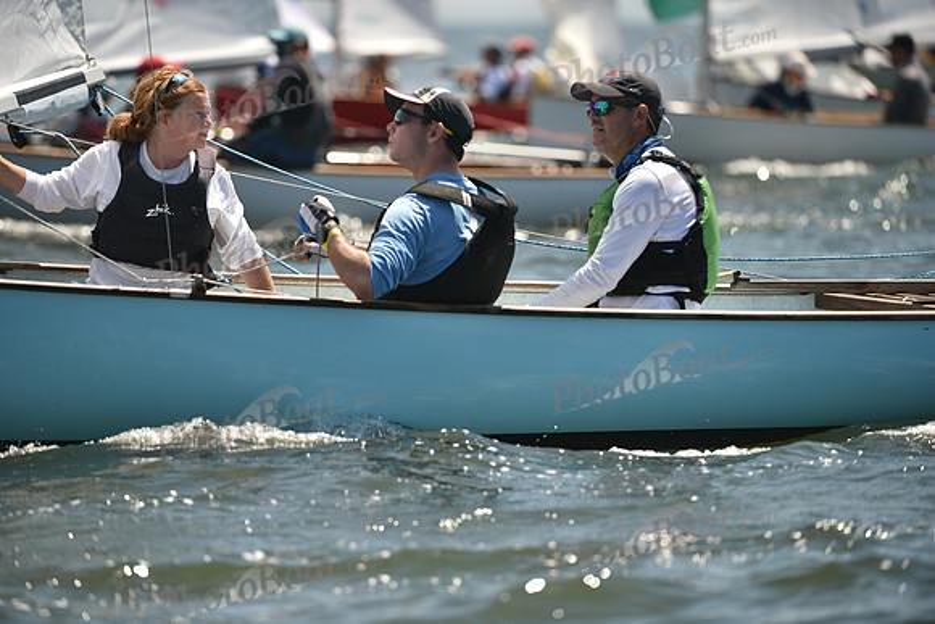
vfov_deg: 4.0
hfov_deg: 6.1
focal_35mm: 340
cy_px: 312
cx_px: 468
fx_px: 8832
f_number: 4.5
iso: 250
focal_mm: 340
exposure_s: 1/2000
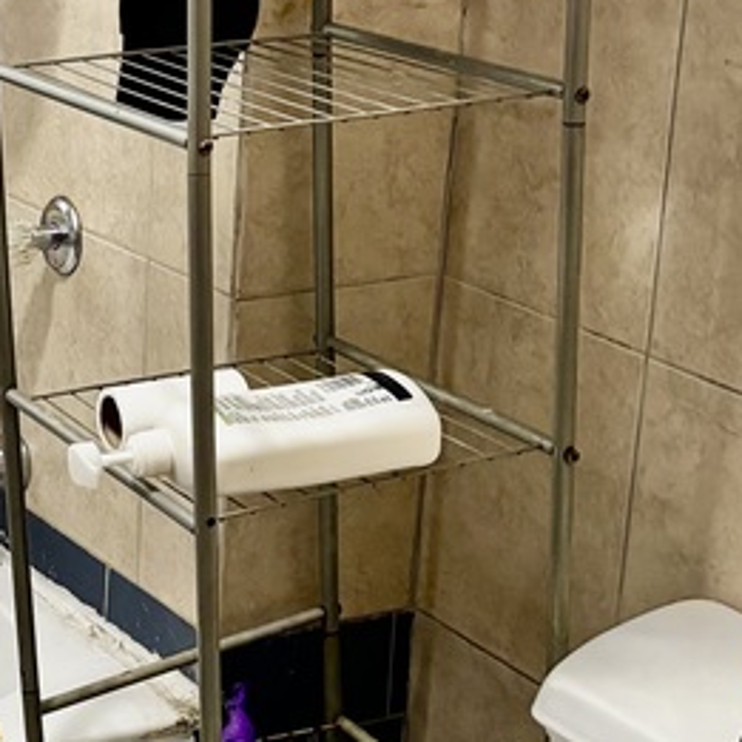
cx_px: -219
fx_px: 2304
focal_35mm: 95
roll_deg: -0.5
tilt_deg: -18.2
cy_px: 401
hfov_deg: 17.2
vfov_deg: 18.3
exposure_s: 1/60
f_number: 1.6
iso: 200
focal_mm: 5.96
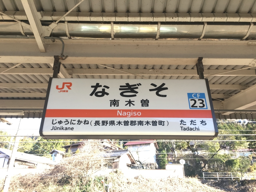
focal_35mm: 29
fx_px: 214
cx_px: 128
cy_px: 96
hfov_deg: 61.7
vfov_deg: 48.2
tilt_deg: +26.2
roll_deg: -0.1
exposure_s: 1/120
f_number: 2.2
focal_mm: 4.15
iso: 25
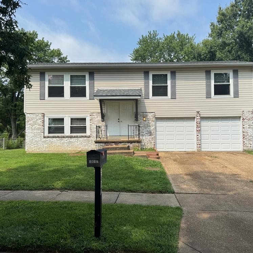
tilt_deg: +2.4
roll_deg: +0.4
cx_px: 141
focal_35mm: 29
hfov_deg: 55.5
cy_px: 124
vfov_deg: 55.6
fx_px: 240
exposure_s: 1/4950
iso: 80
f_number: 1.78
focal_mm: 6.76
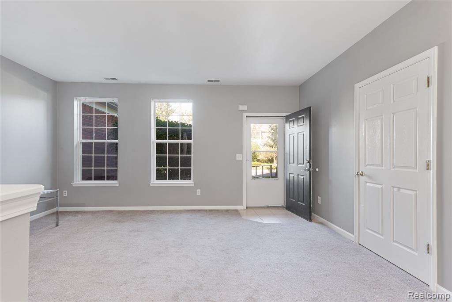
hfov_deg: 93.3
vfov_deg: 70.5
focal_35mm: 17
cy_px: 151
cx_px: 226
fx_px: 213
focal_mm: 17
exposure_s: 1/2
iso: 320
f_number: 9
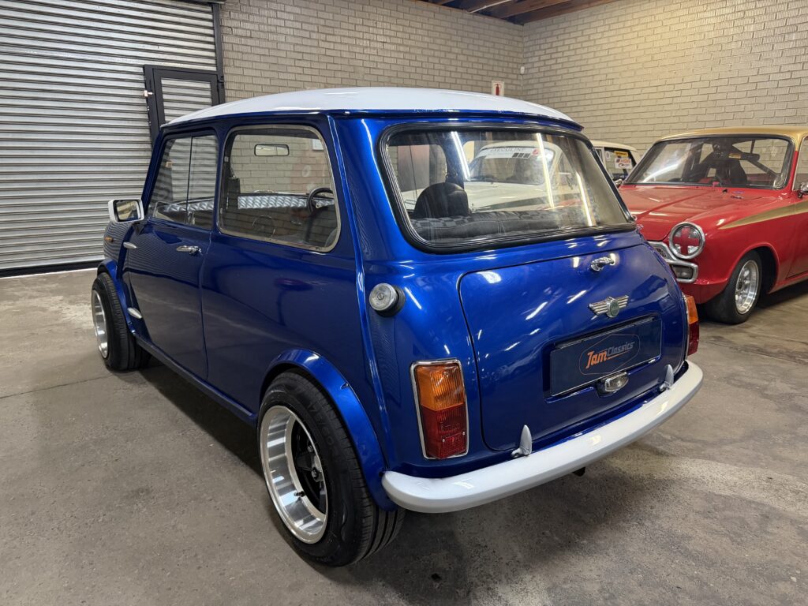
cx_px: 404
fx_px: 560
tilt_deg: -13.4
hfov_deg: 71.6
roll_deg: +0.2
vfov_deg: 56.8
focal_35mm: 24
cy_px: 303
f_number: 1.78
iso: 500
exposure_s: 1/50
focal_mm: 6.76
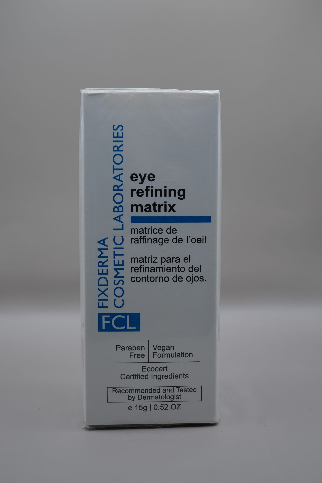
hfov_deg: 36.9
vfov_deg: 53.1
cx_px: 161
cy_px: 242
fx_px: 483
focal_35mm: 36
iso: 125
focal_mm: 24
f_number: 6.3
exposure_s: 1/80
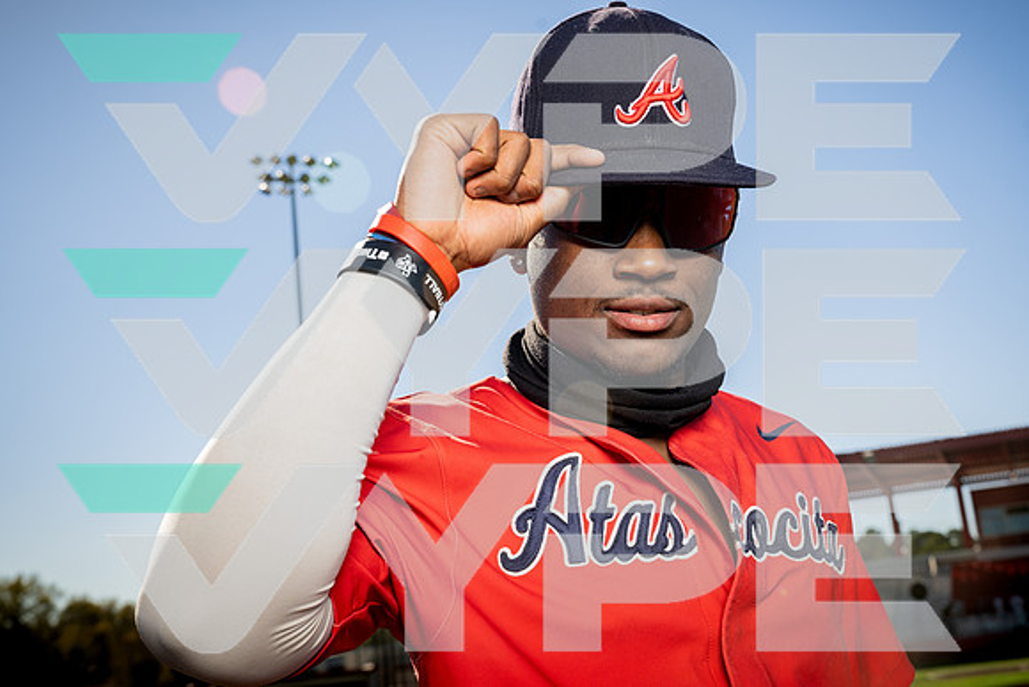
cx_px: 514
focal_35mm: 44
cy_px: 344
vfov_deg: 30.5
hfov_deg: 44.5
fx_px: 1258
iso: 125
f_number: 8
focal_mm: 44
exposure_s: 1/250
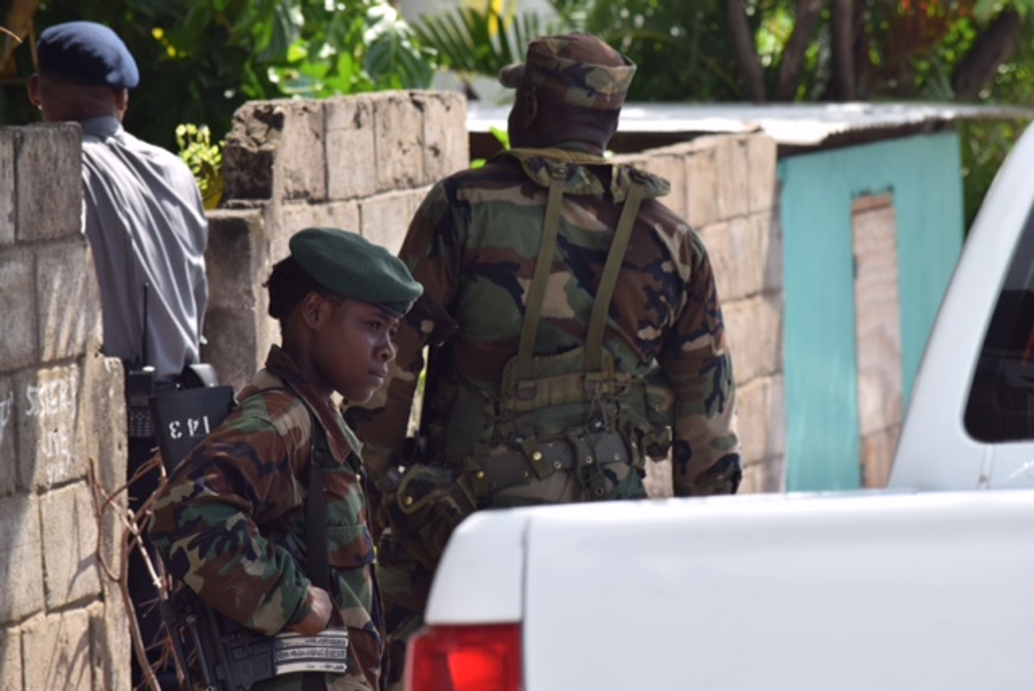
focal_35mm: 255
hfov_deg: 8.1
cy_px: 346
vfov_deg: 5.4
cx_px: 517
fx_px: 7331
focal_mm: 170
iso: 100
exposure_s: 1/200
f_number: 7.1
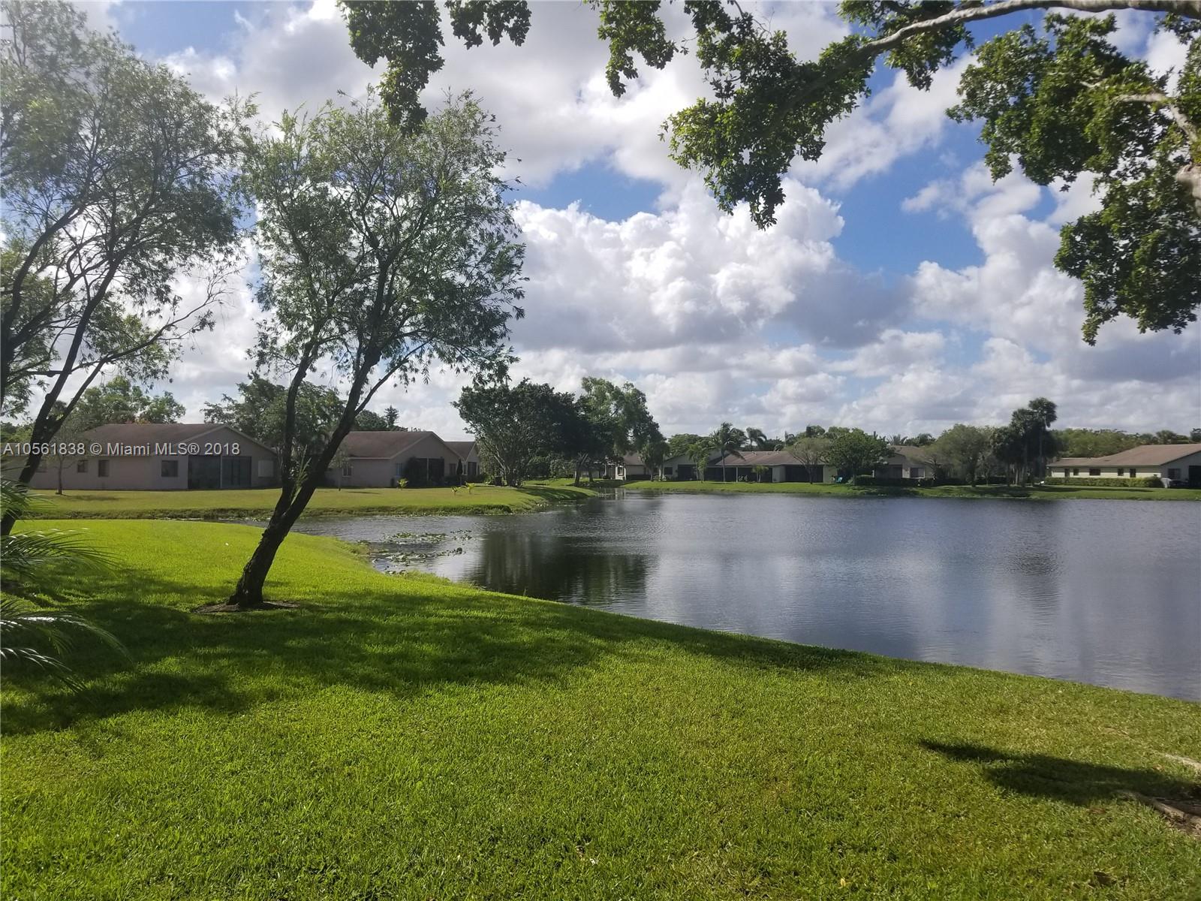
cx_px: 600
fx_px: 902
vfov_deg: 53.1
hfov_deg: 67.3
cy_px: 450
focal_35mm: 26
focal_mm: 4.25
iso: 50
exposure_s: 1/3784
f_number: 1.7
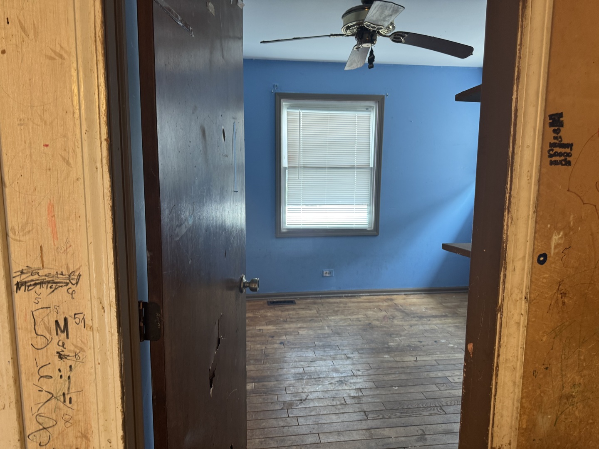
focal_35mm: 24
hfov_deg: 71.6
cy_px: 224
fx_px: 415
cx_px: 300
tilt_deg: -8.3
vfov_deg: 56.8
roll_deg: +0.4
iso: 160
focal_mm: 6.76
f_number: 1.78
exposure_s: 1/60
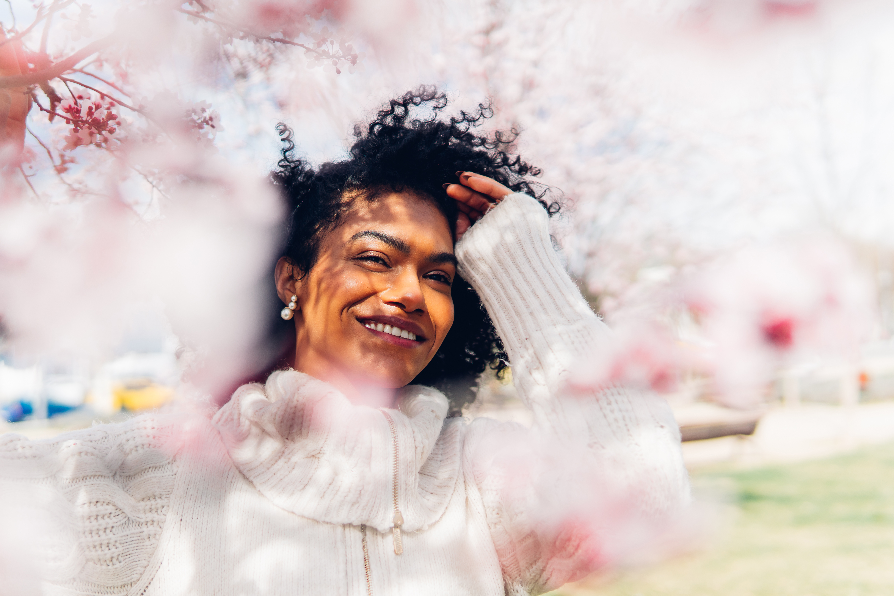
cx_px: 447
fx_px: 1117
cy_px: 298
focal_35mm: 45
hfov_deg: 43.6
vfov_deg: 29.9
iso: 100
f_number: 1.8
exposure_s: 1/3200
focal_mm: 30
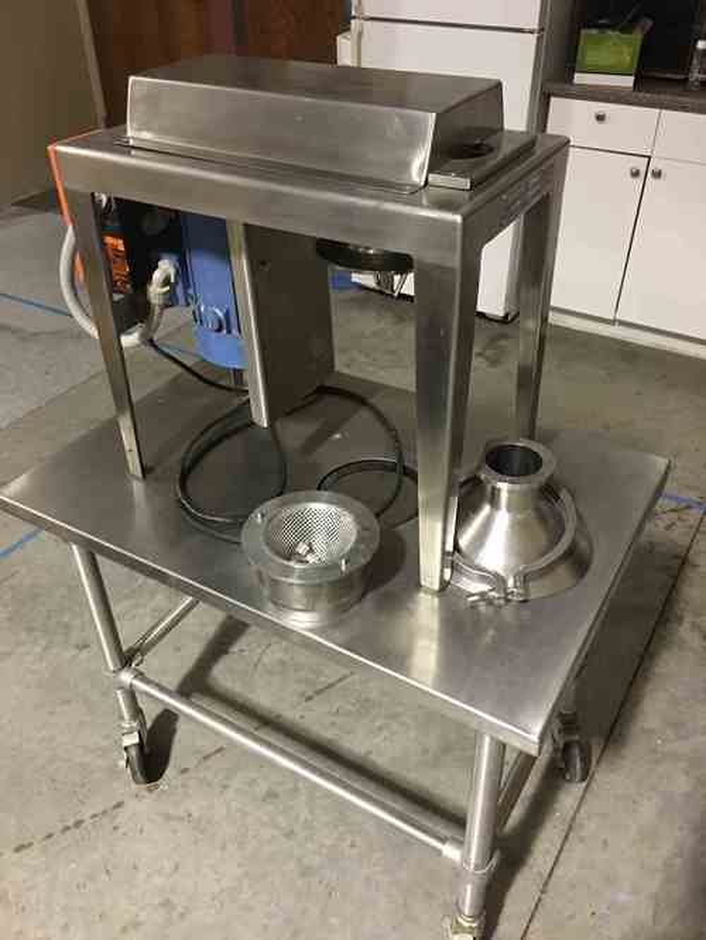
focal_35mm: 29
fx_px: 788
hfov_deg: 48.3
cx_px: 353
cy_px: 470
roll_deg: -0.1
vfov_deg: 61.6
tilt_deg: -36.4
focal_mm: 4.15
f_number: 2.2
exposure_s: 1/4
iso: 80
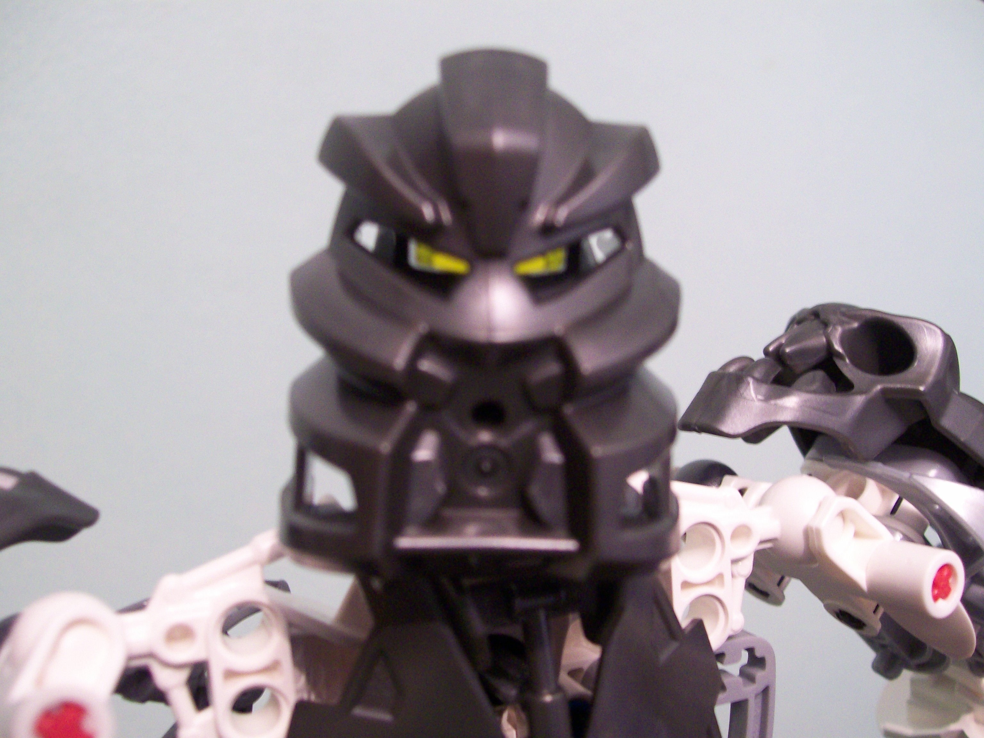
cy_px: 369
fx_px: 1023
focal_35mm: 36
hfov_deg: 51.4
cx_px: 492
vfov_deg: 39.7
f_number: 2.7
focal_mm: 6
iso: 160
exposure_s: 1/11.1
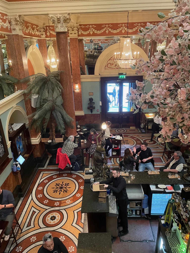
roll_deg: +2.1
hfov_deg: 53.1
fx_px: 190
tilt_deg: -22.1
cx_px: 95
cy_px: 126
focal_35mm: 26
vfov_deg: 67.3
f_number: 1.6
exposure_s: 1/36
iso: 640
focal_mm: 4.2
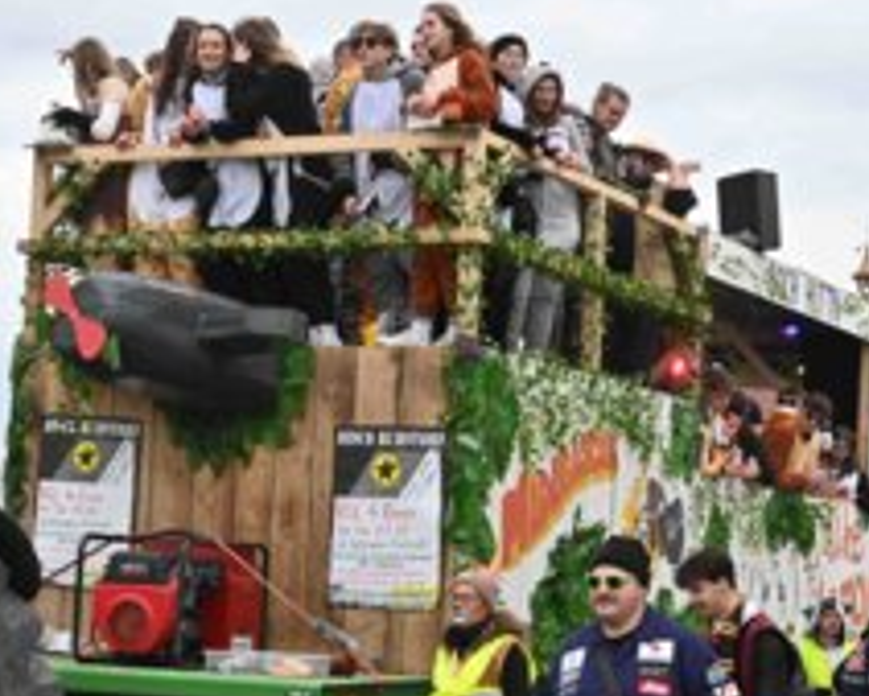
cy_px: 432
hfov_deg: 21.5
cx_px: 482
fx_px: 2290
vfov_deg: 17.3
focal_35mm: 89
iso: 2500
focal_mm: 50
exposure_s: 1/1000
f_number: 8
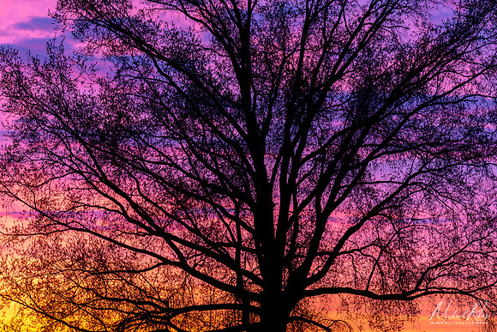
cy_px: 166
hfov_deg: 21.5
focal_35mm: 95
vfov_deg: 14.4
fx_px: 1312
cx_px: 248
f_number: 11
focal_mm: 95
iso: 64
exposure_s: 1
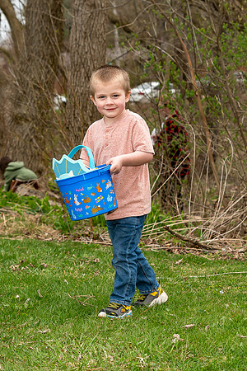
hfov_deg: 13.1
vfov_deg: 19.5
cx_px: 104
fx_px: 1076
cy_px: 166
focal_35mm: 105
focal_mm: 42
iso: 125
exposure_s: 1/200
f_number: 4
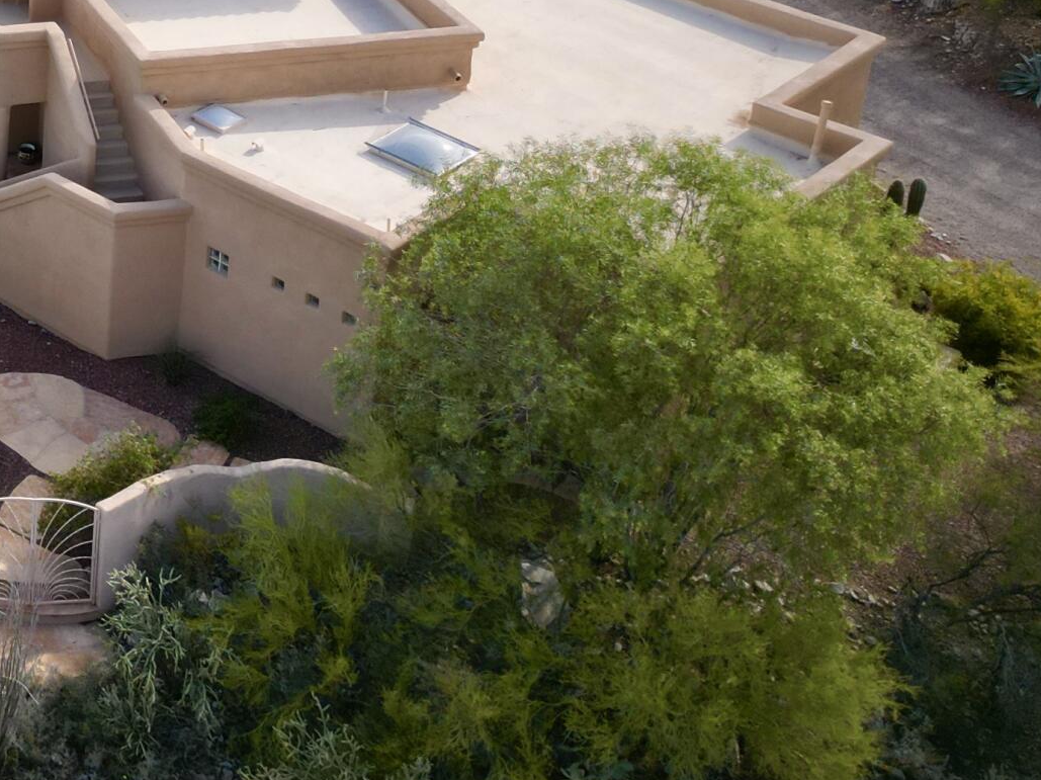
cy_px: -208
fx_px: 2104
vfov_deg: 19.5
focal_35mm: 70
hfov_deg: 23.4
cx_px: -428
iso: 140
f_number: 1.7
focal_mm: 6.72
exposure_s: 1/1600
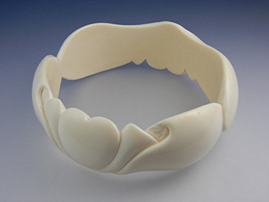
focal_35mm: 52
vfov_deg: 28.0
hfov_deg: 36.8
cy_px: 101
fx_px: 404
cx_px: 134
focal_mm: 9.3
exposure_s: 1/84.3
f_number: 3.9
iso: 160
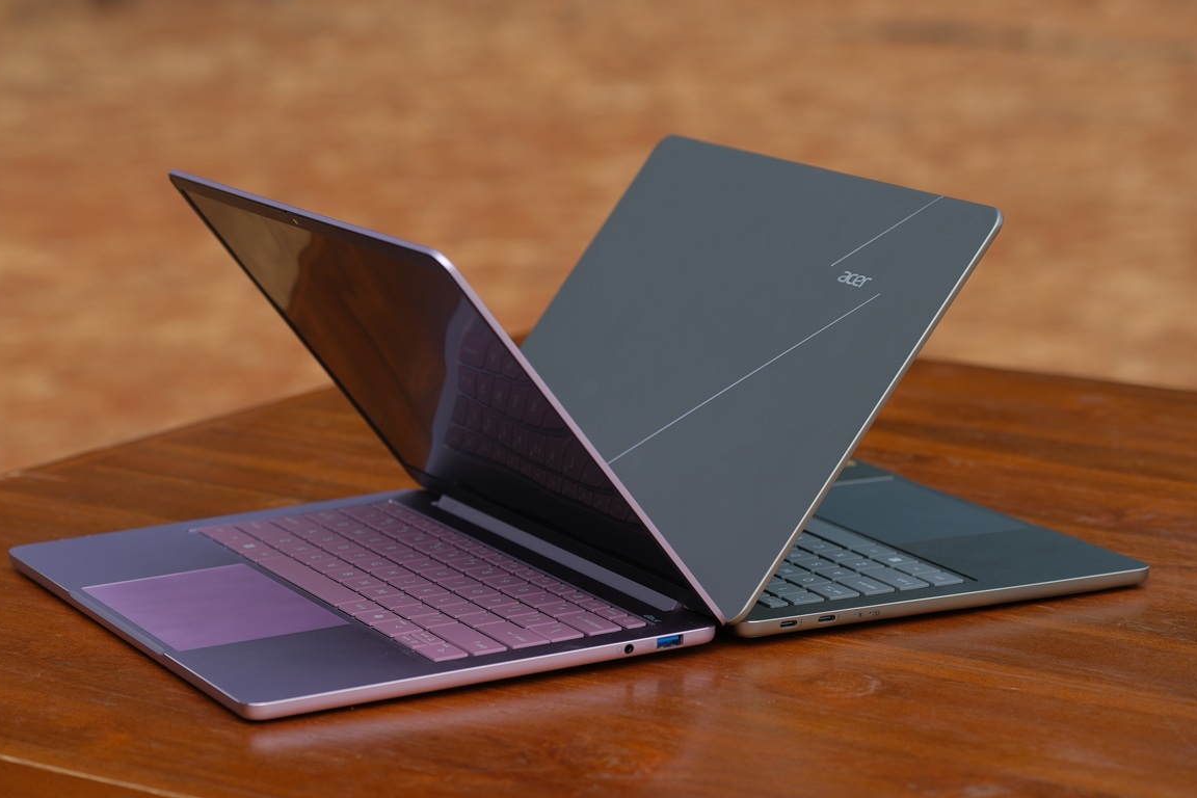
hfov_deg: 20.6
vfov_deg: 13.8
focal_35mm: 99
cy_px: 399
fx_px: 3291
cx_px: 579
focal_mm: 63.4
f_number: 4
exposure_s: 1/850
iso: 160
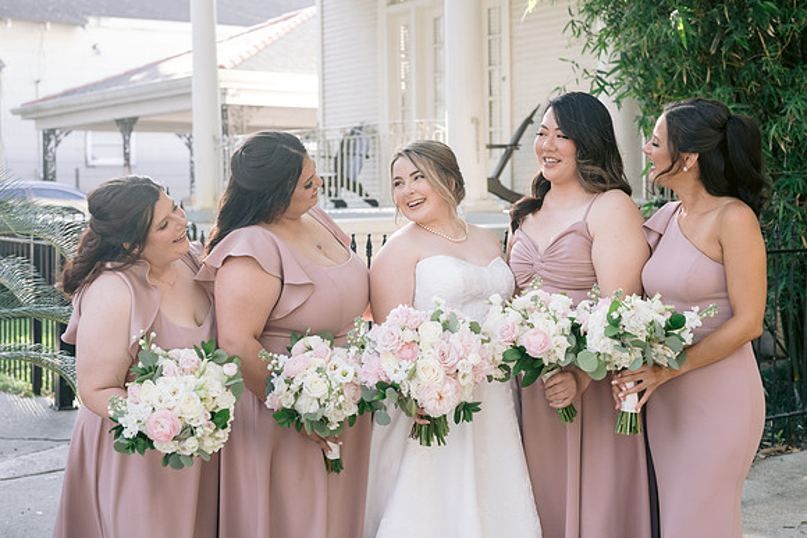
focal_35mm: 55
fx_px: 1234
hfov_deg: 36.2
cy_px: 263
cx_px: 393
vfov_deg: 24.6
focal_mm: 50
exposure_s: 1/200
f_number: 4
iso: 400
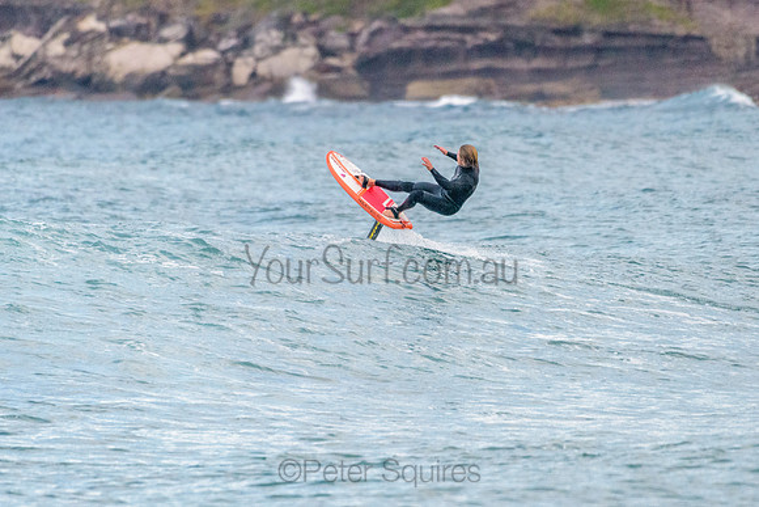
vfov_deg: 2.5
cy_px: 249
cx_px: 373
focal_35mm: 551
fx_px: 11629
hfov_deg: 3.7
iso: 2500
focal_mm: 450
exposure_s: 1/2000
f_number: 5.6
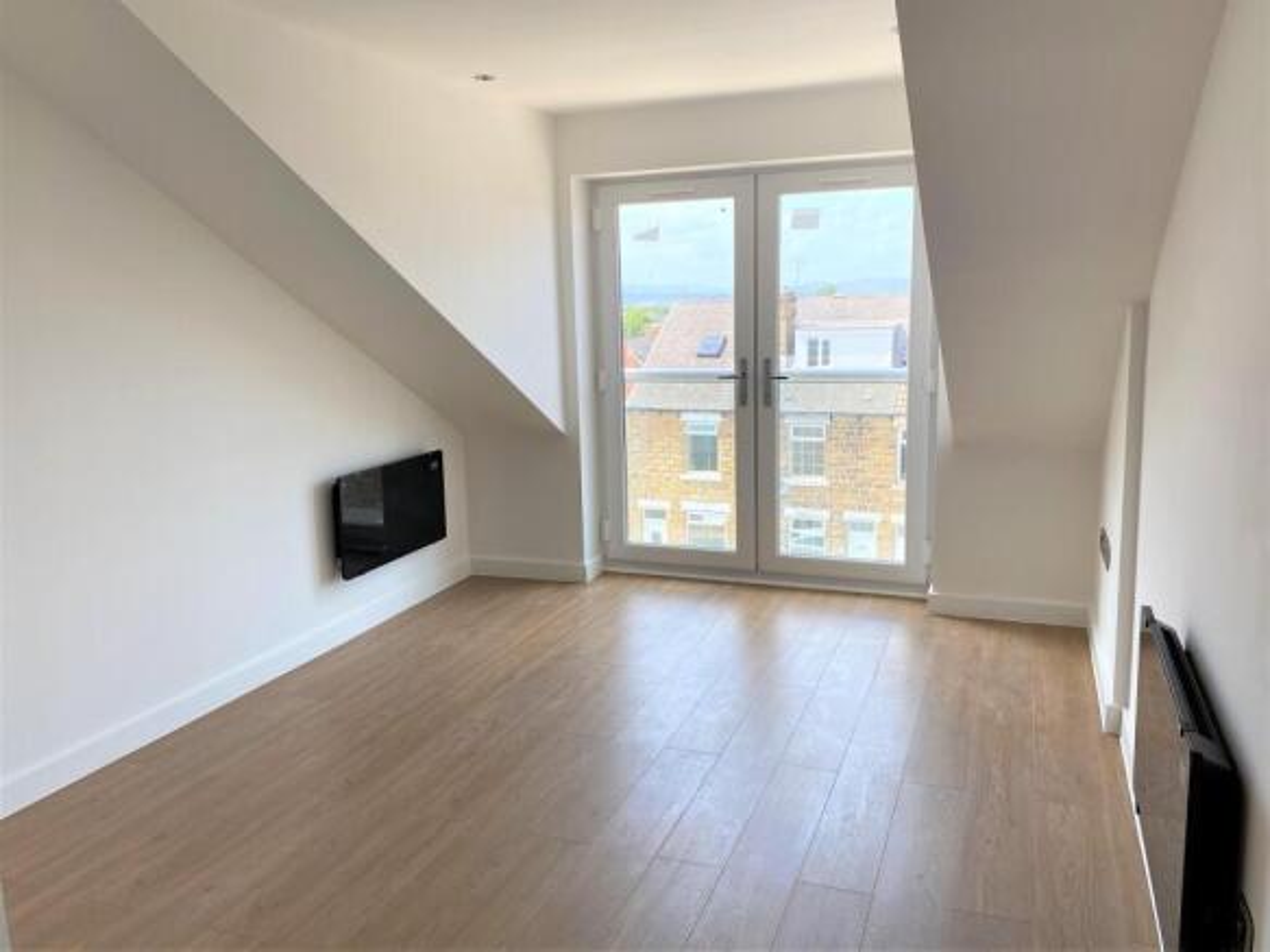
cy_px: 476
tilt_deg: -10.1
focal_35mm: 26
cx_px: 635
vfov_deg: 53.0
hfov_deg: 67.3
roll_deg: -1.4
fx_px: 954
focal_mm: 4.25
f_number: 1.8
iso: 32
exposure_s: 1/317
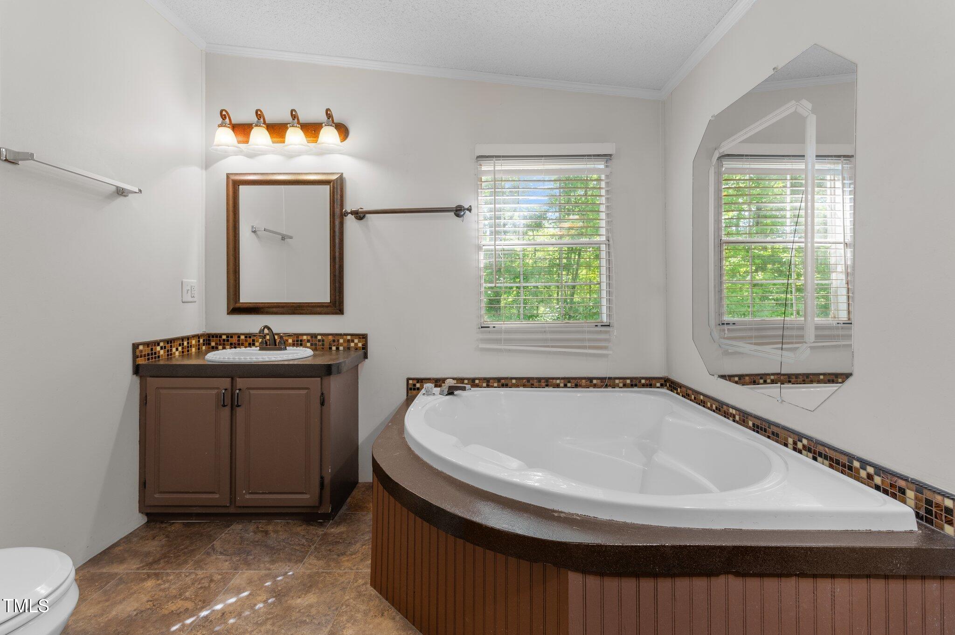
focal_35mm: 15
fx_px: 398
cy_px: 318
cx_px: 478
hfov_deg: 100.4
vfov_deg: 77.2
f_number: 6.3
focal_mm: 15
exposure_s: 1/6
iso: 400
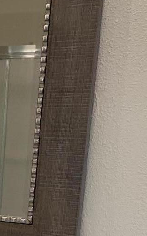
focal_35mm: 109
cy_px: 288
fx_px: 699
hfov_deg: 10.5
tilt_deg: -12.9
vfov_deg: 18.1
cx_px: -197
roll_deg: -0.7
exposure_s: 1/60
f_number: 1.8
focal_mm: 4.25
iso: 64
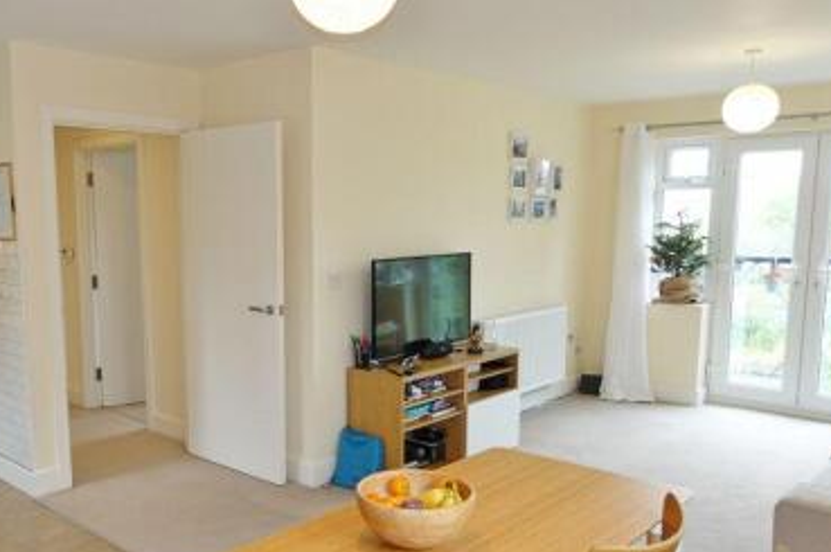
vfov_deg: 42.1
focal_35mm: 31
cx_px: 320
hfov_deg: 59.7
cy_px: 317
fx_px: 715
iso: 125
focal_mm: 8.8
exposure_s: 1/30
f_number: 2.5
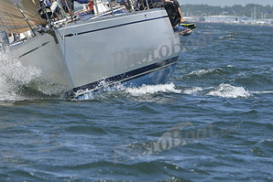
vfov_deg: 3.6
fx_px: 2875
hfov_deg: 5.4
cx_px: 65
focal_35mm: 379
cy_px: 12
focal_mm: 195
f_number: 8
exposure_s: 1/1250
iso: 280
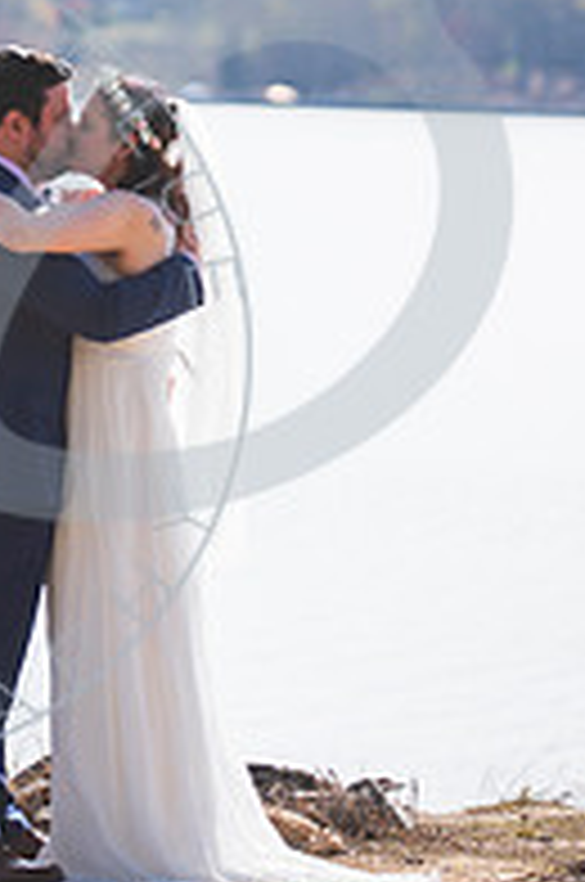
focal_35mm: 267
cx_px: 36
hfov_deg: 5.1
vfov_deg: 7.7
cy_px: 14
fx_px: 6531
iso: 100
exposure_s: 1/800
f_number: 2.8
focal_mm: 116
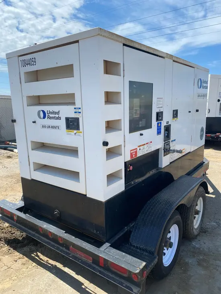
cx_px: 110
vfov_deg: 67.3
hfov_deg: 53.1
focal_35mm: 26
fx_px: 221
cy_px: 147
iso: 32
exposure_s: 1/2268
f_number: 1.8
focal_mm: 4.25
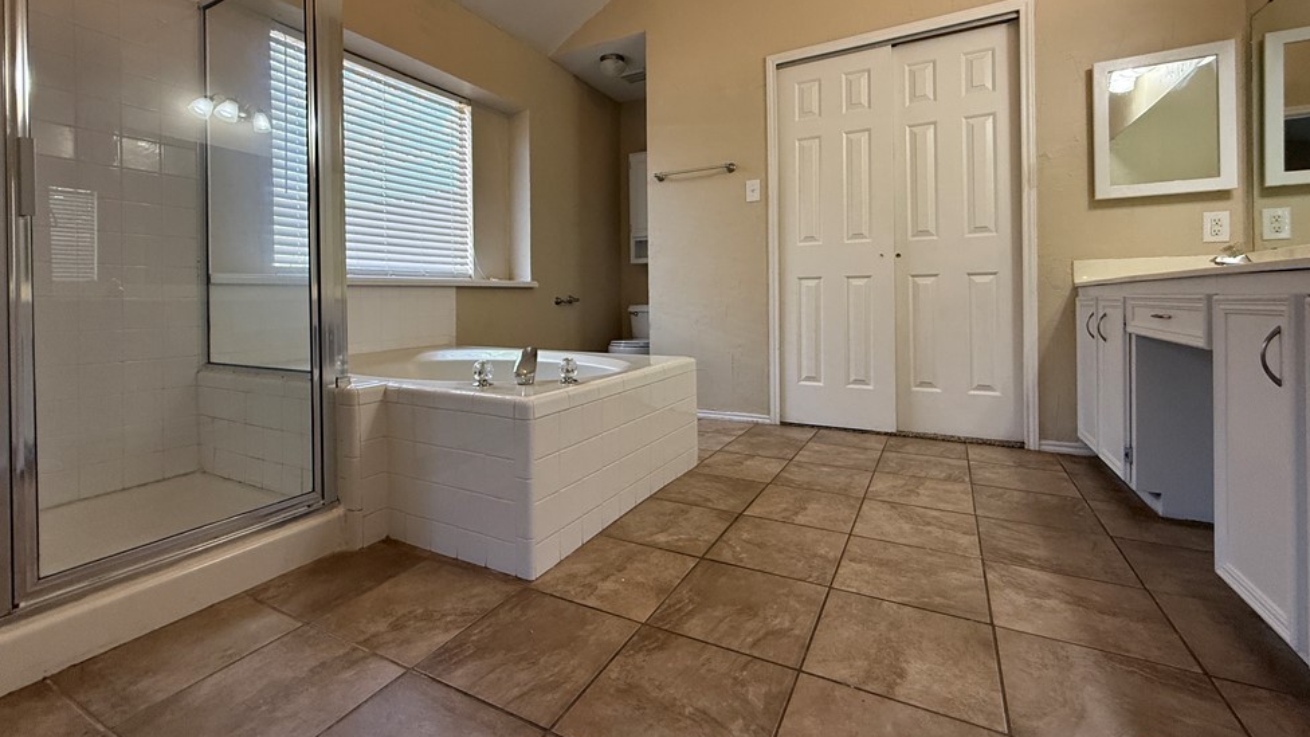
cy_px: 298
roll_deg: +0.4
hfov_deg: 99.4
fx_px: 556
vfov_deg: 66.5
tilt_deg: +0.9
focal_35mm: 16
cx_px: 644
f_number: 2.2
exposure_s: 1/120
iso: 320
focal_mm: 2.22
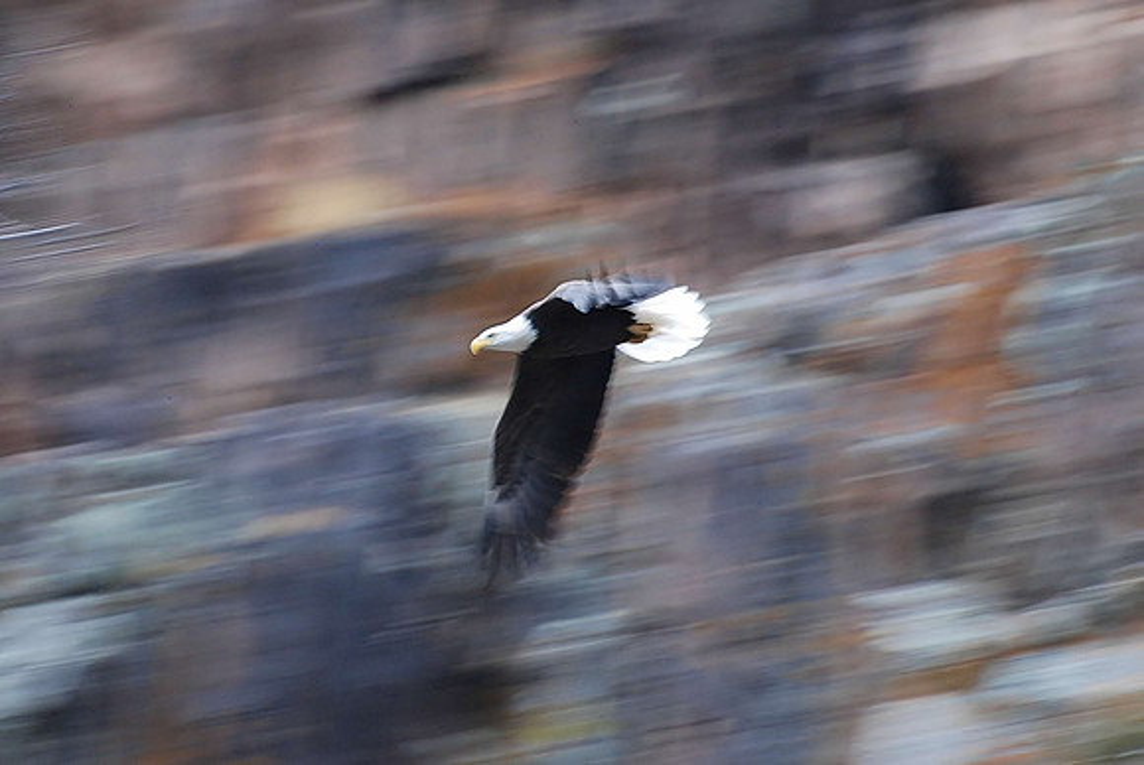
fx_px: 14314
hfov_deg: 4.6
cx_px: 572
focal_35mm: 450
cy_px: 382
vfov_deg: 3.1
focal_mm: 300
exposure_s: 1/50
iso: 400
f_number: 5.6
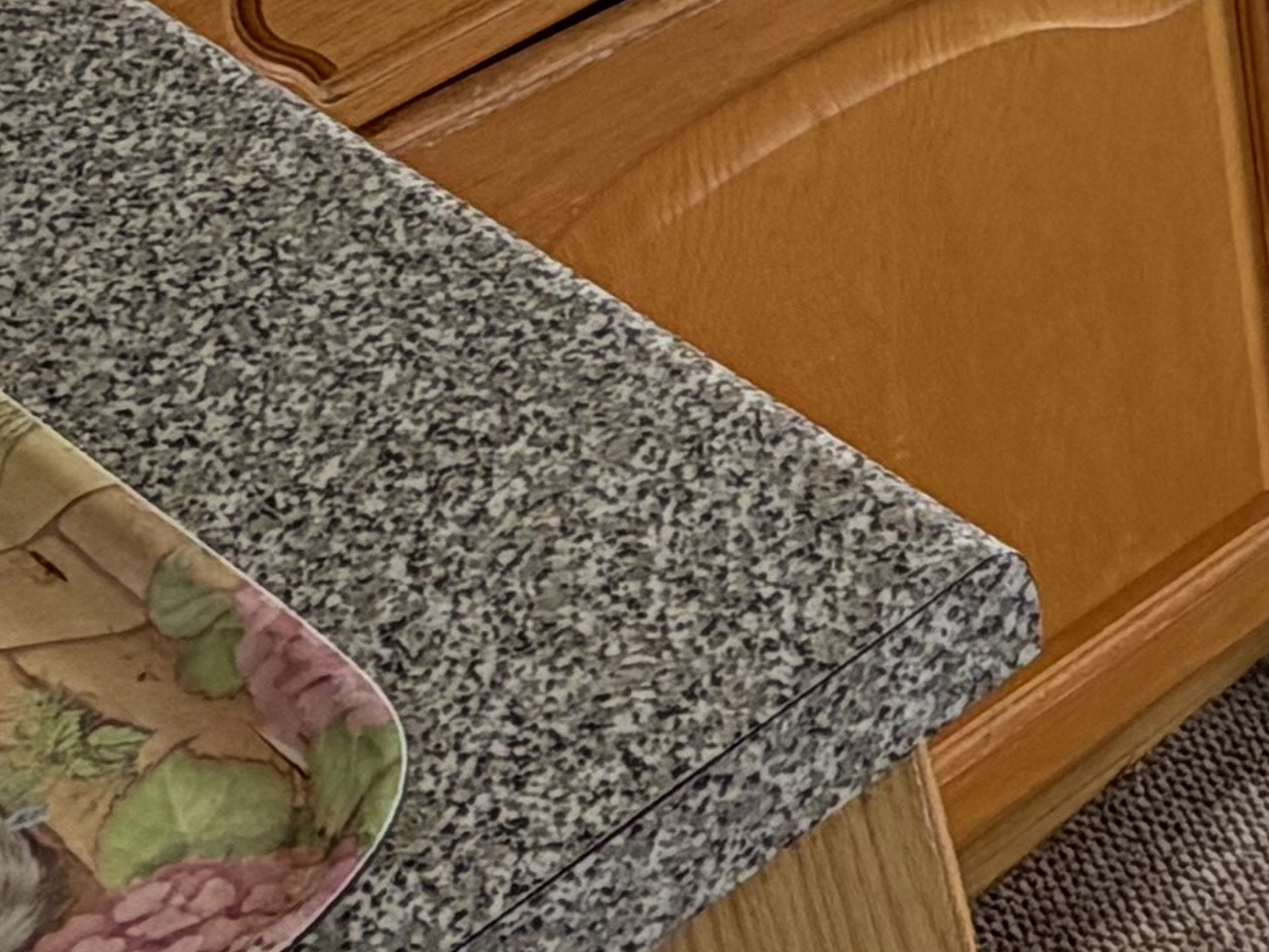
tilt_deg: -30.3
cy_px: -131
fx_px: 3226
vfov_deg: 16.2
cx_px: 1804
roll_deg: +2.0
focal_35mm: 88
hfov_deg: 19.8
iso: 50
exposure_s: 1/173
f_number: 2.2
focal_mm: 2.22
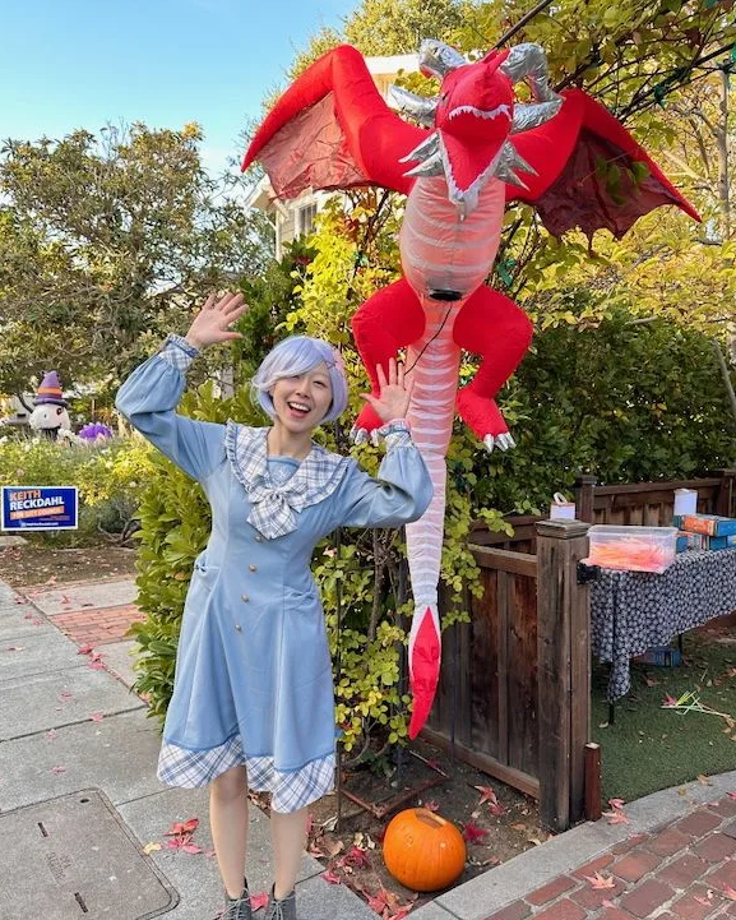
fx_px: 708
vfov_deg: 65.9
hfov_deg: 54.9
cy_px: 503
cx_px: 357
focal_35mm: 26
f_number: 1.78
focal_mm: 6.86
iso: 100
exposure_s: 1/171
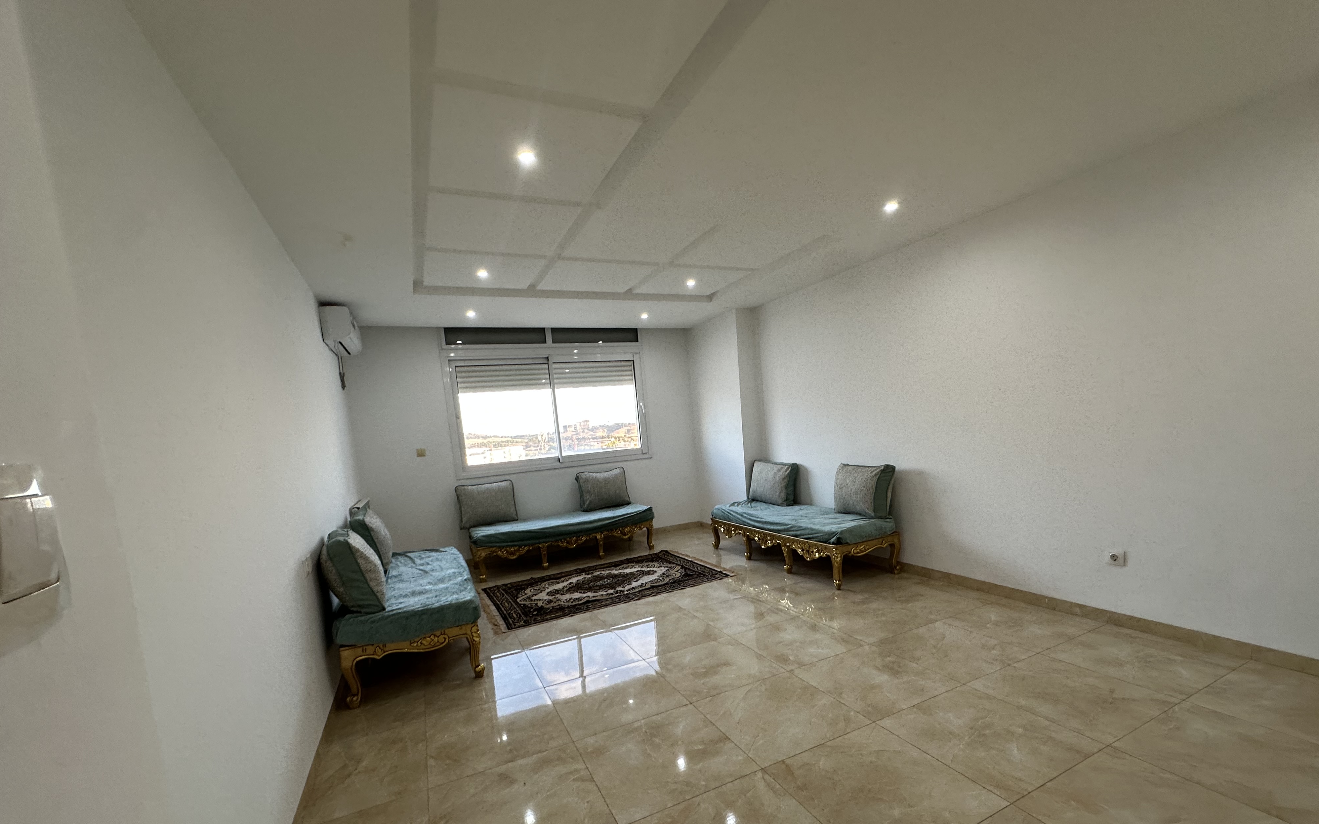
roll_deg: +6.1
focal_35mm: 15
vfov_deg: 74.1
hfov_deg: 101.5
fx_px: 539
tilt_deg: -7.8
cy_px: 490
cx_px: 665
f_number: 2.2
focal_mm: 2.22
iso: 125
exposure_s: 1/100
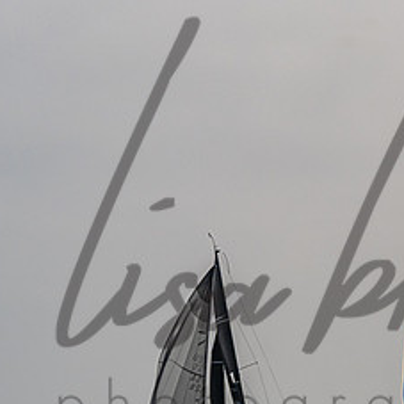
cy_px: 287
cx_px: 546
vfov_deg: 6.0
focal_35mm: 290
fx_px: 3829
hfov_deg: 6.0
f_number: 8
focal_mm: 105
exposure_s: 1/4000
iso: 500
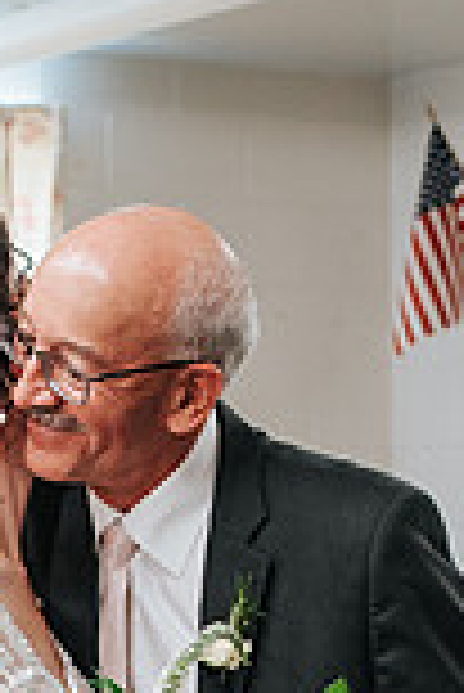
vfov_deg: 13.0
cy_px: 882
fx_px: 2951
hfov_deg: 9.0
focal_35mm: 153
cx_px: 102
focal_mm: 35
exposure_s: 1/125
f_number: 3.2
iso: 1000
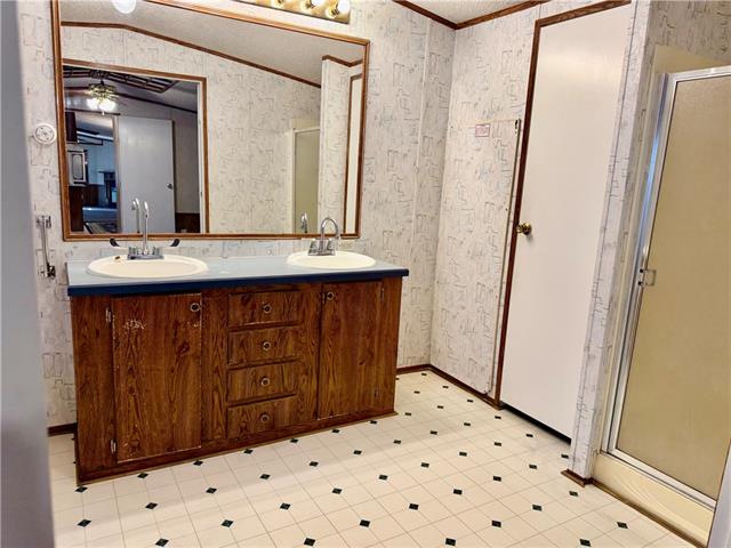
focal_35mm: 24
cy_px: 274
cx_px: 366
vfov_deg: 56.8
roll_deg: -2.9
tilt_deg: -11.2
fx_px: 507
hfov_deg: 71.6
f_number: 1.78
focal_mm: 6.76
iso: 160
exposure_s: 1/120
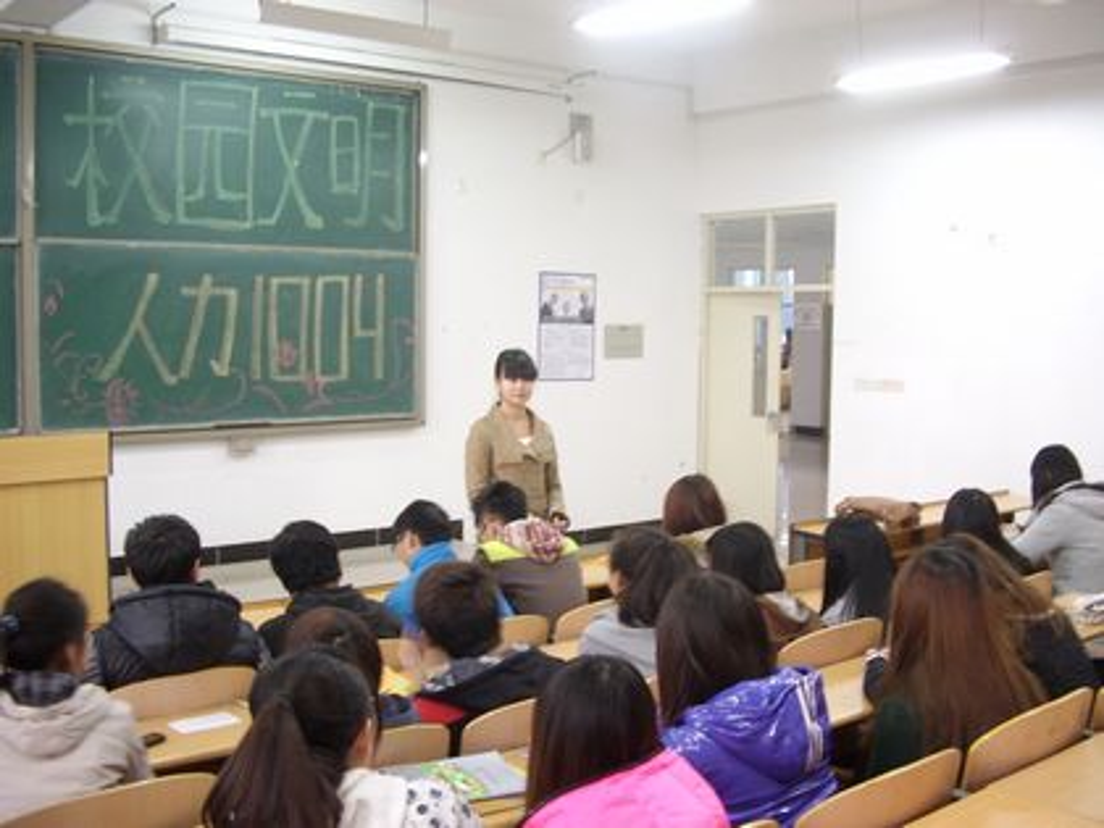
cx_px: 552
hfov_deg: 60.0
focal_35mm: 30
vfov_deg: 46.8
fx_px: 957
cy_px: 414
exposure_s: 1/5
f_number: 2.9
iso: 100
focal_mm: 5.8
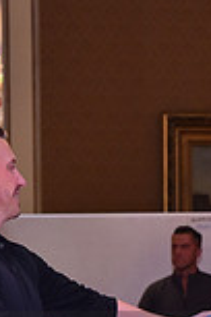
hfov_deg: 4.7
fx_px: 2593
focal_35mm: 295
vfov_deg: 6.9
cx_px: 175
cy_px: 381
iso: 1600
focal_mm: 78
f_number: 5
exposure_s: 1/250
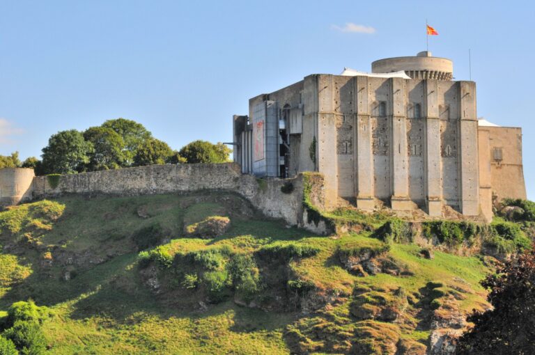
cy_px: 178
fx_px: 1558
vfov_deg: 13.0
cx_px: 268
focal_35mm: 105
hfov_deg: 19.5
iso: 400
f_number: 16
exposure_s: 1/250
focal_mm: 70
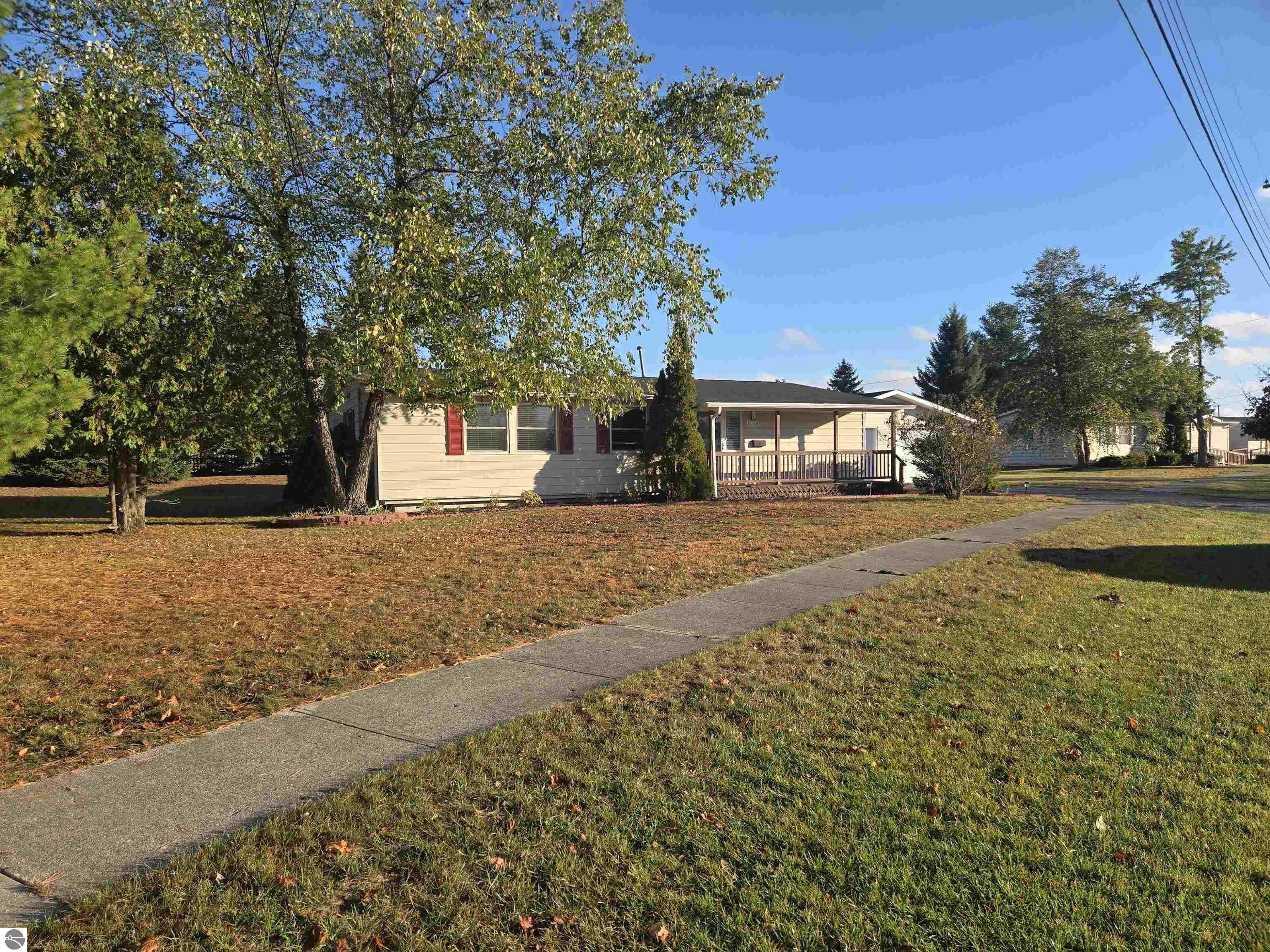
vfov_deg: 58.9
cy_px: 476
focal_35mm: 23
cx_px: 635
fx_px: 844
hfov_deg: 73.9
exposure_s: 1/2921
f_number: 1.8
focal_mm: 5.4
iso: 80
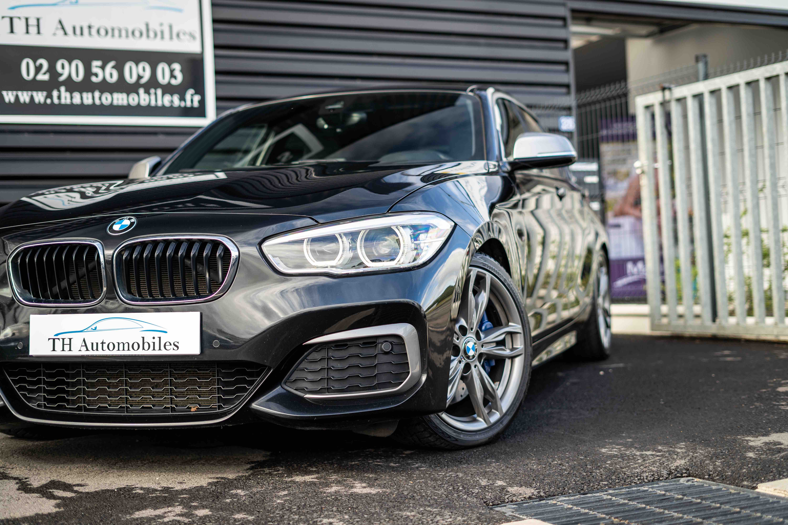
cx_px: 394
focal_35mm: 50
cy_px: 262
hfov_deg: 39.6
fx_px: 1094
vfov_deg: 27.0
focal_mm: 50
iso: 100
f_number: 2.2
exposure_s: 1/320
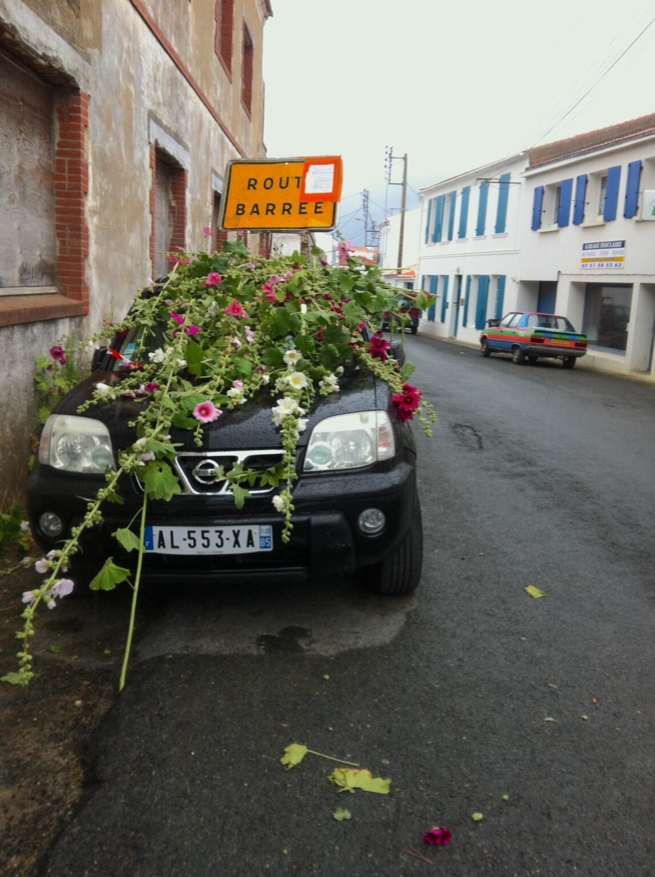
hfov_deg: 40.6
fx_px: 885
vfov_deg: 52.7
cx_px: 328
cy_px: 438
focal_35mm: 35
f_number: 2.8
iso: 80
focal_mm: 3.85
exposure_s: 1/128
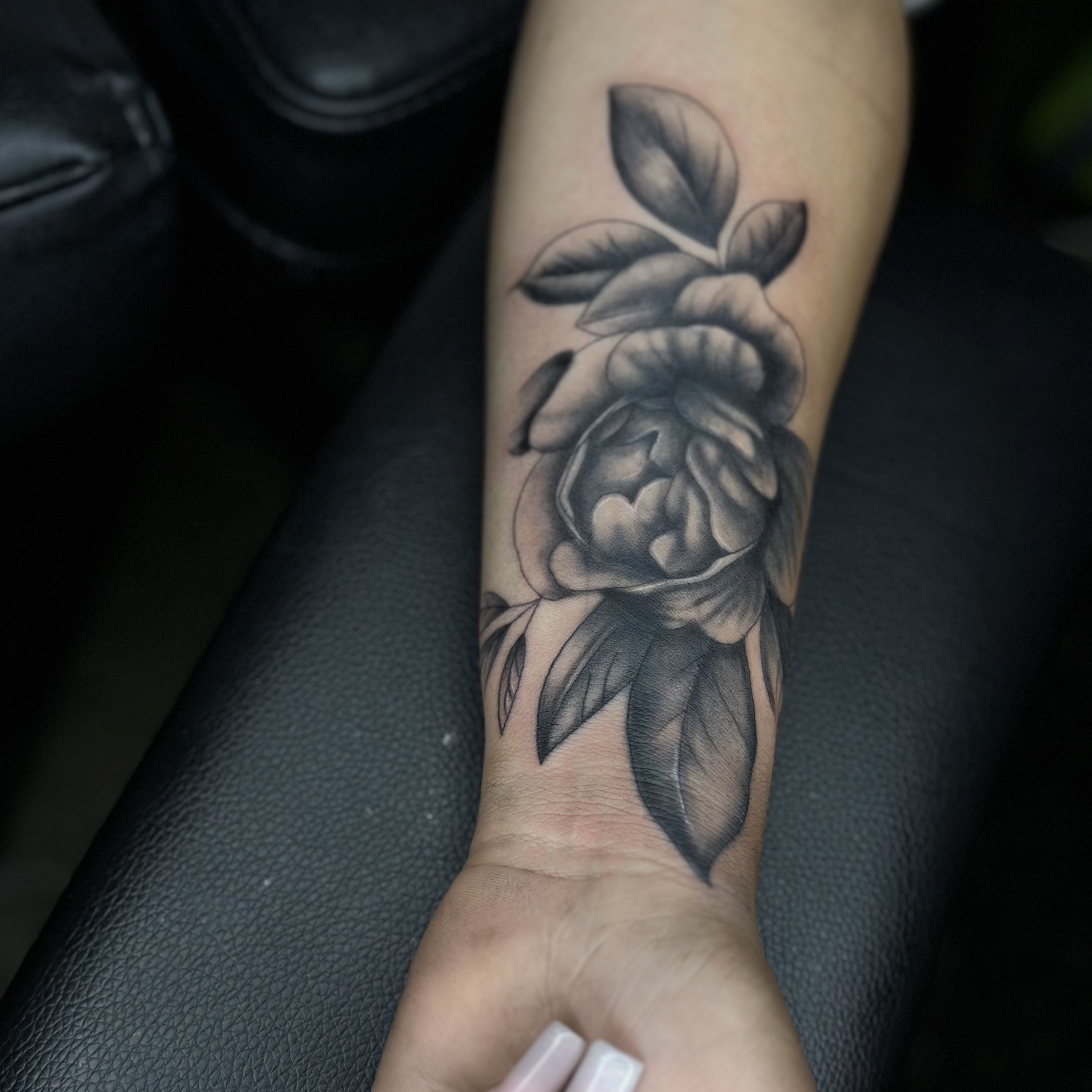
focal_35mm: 57
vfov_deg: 30.0
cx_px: 547
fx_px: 2034
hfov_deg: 30.0
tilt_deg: -61.0
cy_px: 531
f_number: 1.78
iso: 80
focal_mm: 6.86
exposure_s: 1/919
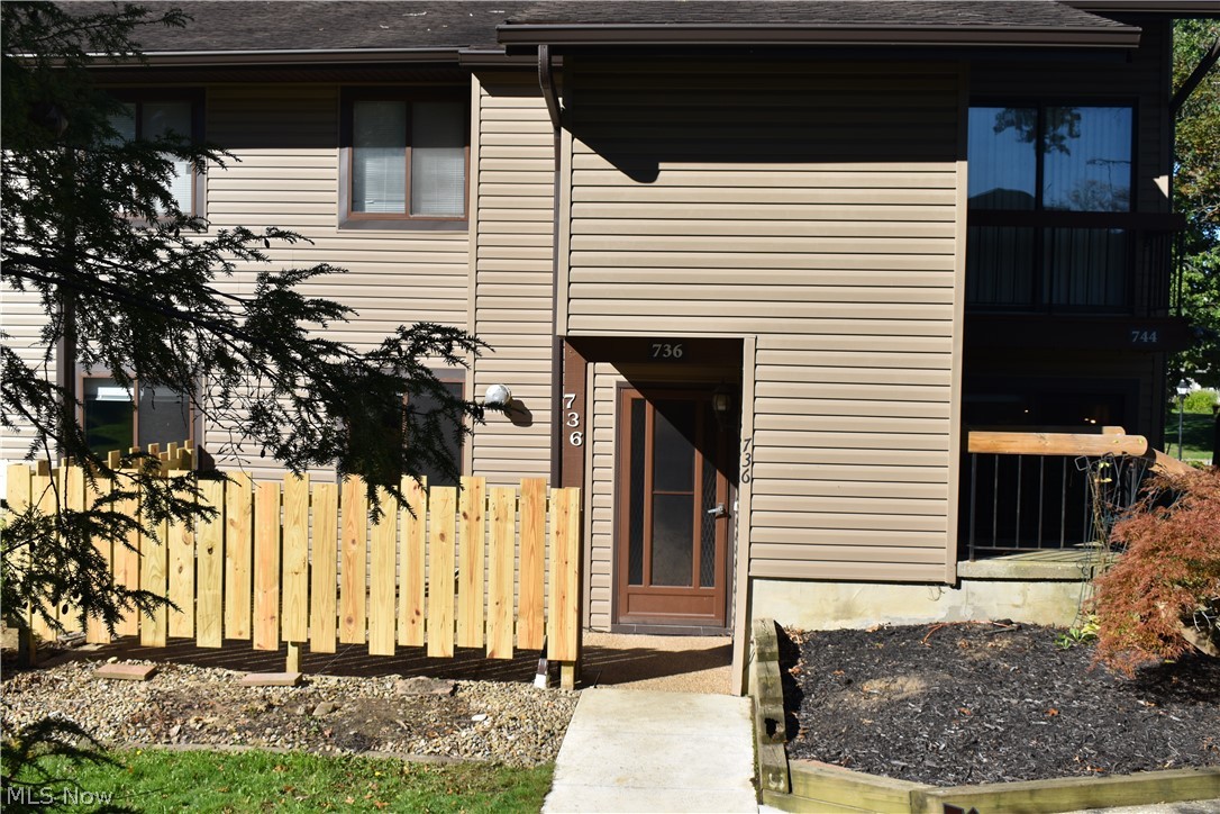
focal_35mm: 40
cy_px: 407
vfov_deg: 33.0
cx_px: 610
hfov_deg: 47.9
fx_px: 1372
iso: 100
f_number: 9
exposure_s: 1/320
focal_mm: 27
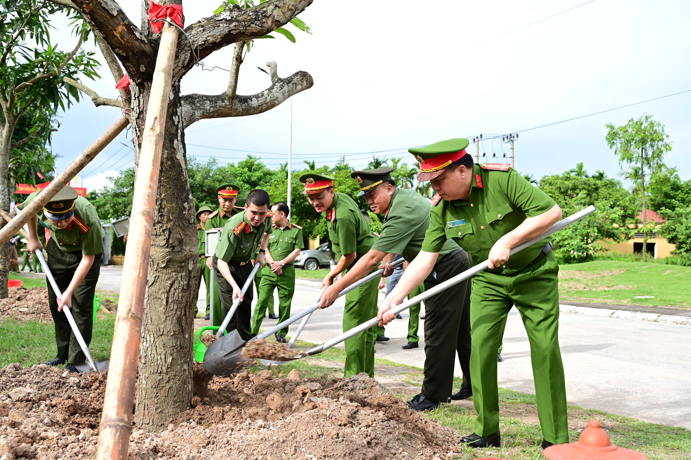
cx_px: 346
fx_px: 672
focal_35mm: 35
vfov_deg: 37.9
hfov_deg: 54.4
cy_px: 230
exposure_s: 1/125
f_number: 4.5
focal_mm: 35
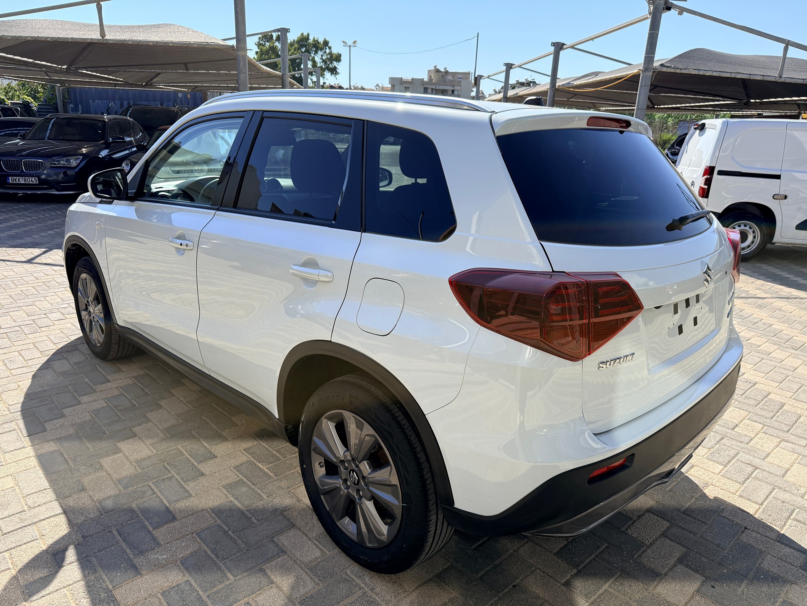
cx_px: 404
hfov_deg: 71.6
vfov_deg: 56.8
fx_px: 560
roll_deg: -2.4
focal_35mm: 24
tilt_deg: -17.0
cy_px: 303
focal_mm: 6.76
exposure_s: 1/4167
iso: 100
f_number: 1.78
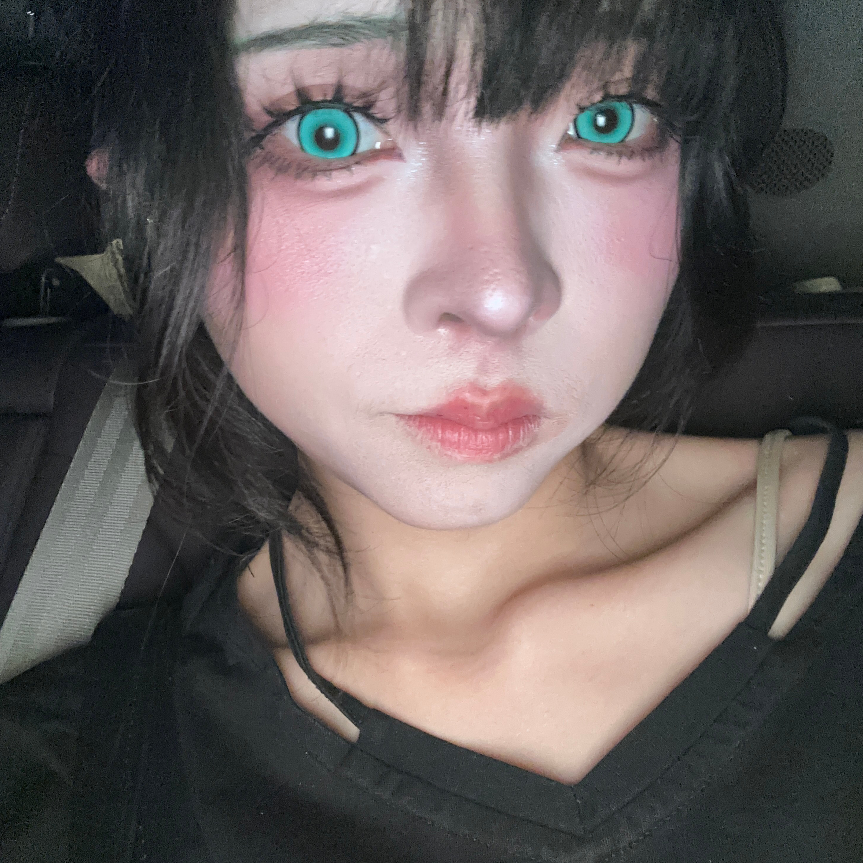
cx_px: 433
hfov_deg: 57.3
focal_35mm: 28
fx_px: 790
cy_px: 390
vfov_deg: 57.2
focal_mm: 2.69
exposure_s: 1/32
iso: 320
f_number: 1.9
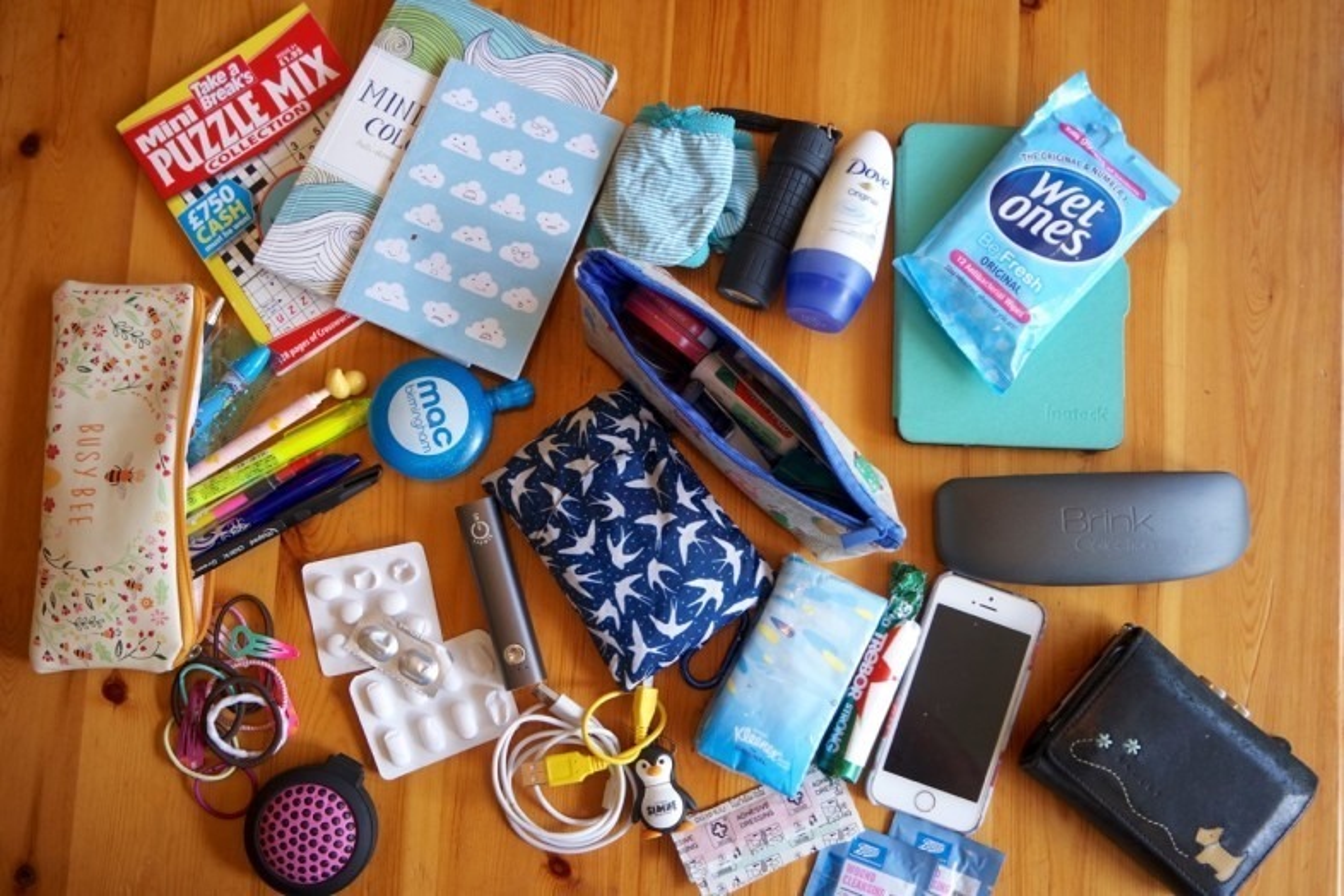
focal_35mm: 32
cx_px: 672
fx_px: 1195
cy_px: 448
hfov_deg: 58.7
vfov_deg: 41.1
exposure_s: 1/40
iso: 200
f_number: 4
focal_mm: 21
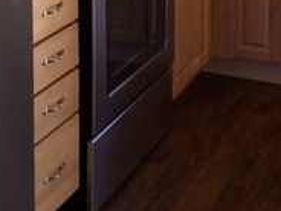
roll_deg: -0.4
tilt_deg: -8.4
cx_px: 160
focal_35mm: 101
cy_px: -116
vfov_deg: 13.7
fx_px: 820
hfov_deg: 19.4
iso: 25
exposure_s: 1/40
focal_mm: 4.15
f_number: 2.2
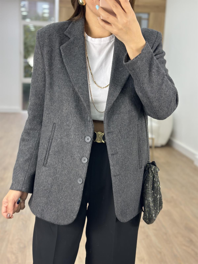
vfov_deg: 39.7
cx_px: 99
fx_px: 366
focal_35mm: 48
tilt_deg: -33.2
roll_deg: -1.0
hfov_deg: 30.3
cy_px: 132
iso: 160
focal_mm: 6.86
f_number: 1.78
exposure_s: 1/100
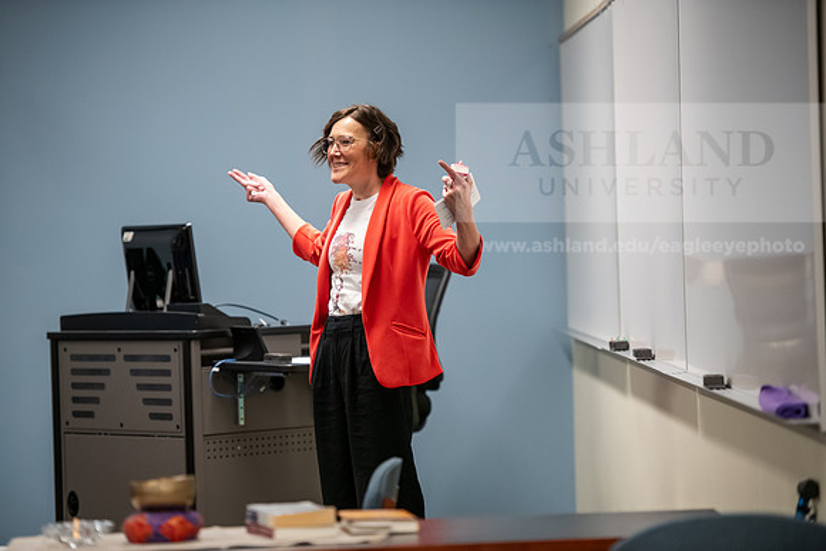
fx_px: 3442
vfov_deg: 9.2
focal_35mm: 150
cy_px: 276
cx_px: 413
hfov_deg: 13.7
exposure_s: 1/200
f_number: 2.8
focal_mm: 150
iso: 2000
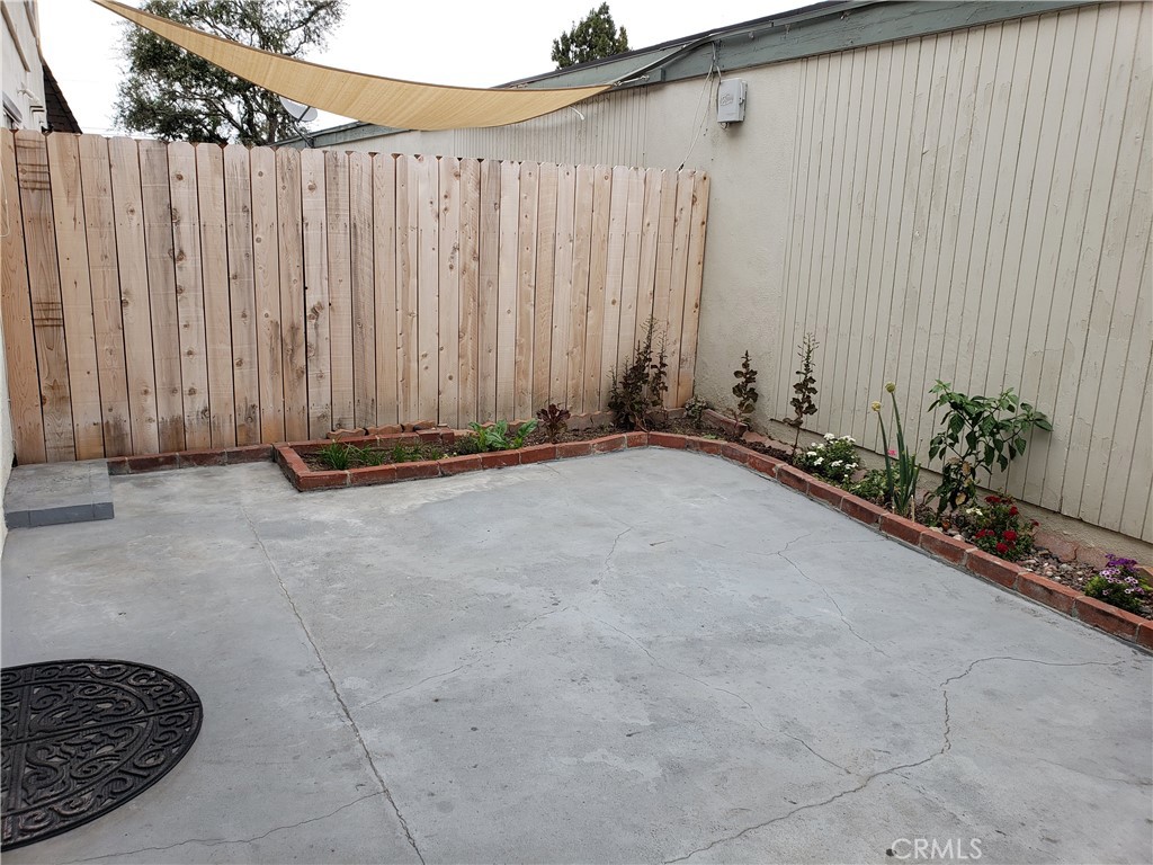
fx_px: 866
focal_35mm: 26
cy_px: 432
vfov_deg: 53.1
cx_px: 576
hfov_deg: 67.3
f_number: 2.4
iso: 50
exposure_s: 1/717
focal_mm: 4.3
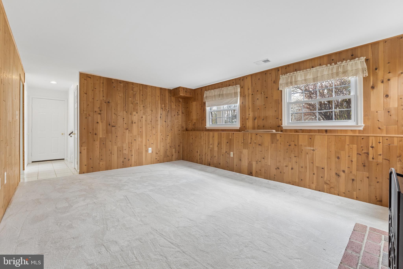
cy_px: 134
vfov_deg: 76.2
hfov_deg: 99.3
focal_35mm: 15
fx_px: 171
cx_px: 202
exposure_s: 1/50
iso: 1250
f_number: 7.1
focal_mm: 15.3
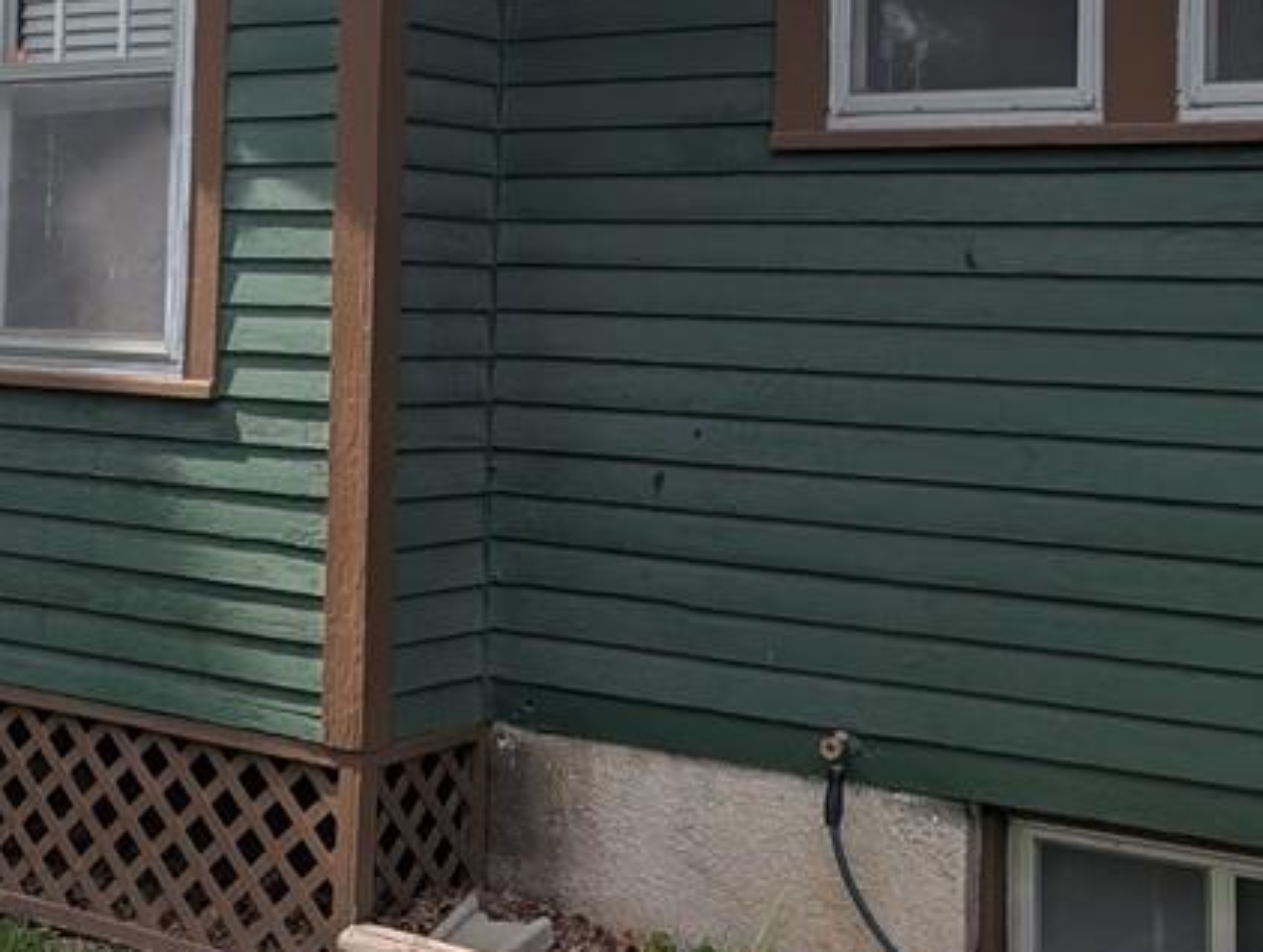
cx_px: 229
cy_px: 231
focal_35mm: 58
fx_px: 2120
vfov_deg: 25.0
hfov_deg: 32.2
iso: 20
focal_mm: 6.9
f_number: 1.68
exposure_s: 1/974
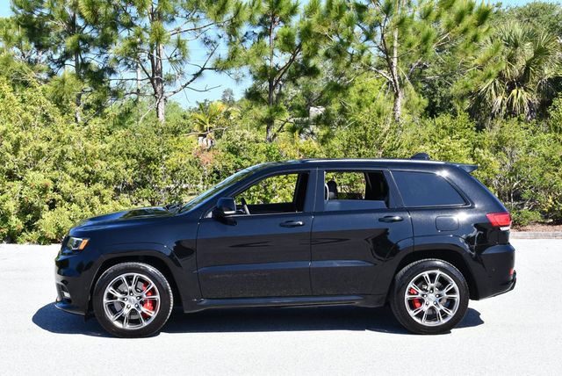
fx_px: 937
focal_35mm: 60
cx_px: 281
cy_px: 188
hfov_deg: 33.4
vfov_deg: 22.7
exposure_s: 1/250
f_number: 8
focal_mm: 30
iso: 200
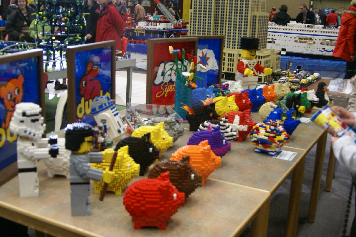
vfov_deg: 31.9
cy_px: 118
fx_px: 415
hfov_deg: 46.4
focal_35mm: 42
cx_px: 178
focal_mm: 28
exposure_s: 1/20
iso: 400
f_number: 4
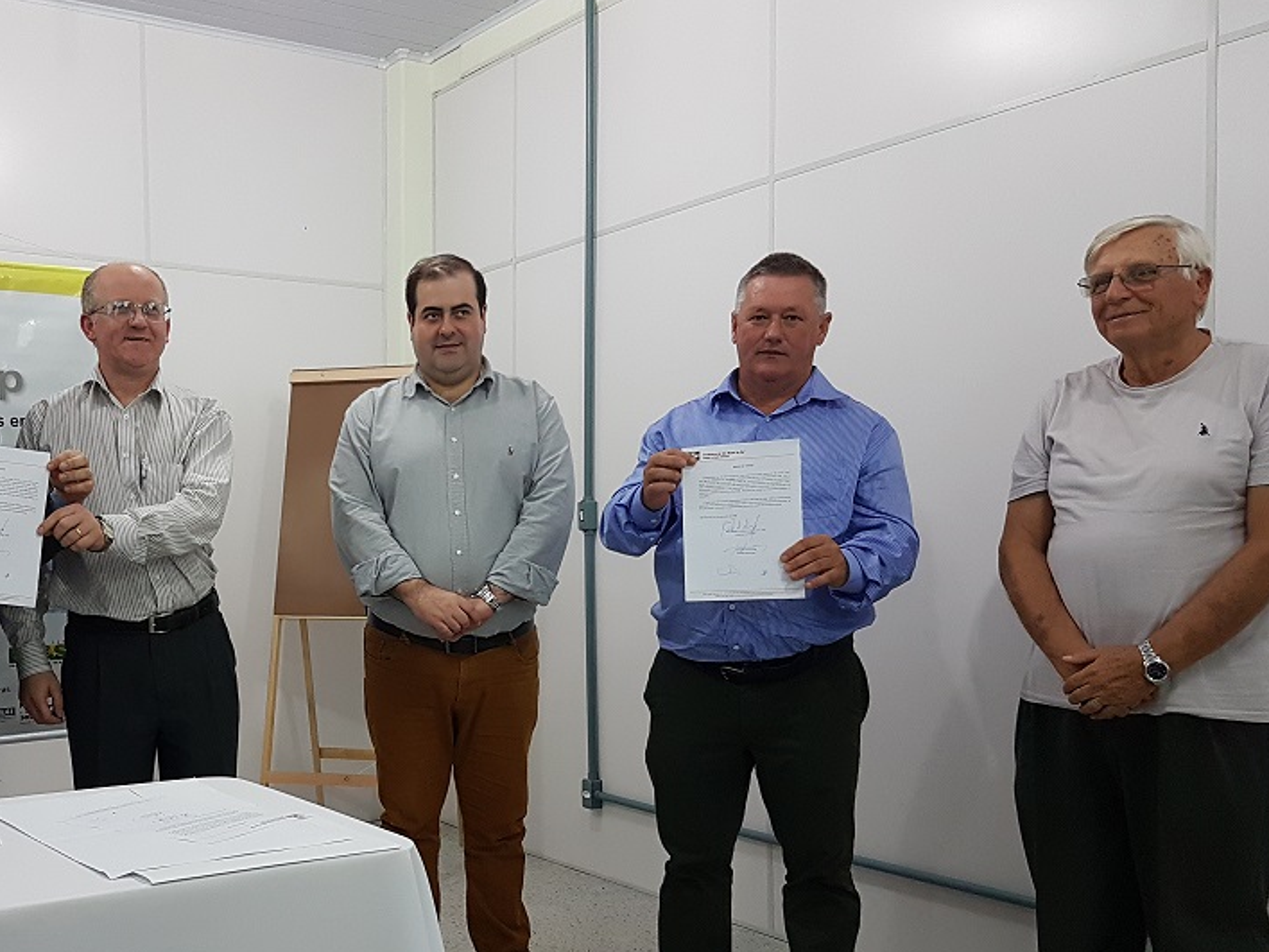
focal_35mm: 37
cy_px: 563
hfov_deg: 48.9
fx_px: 1356
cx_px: 378
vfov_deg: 38.5
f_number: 1.7
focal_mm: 4.2
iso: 160
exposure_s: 1/40
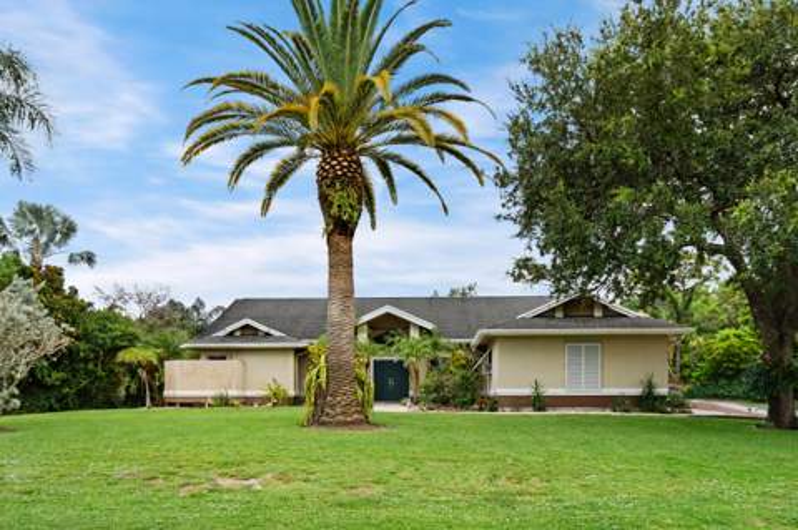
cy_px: 265
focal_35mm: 30
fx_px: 664
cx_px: 399
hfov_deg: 62.0
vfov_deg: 43.5
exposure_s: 1/60
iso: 800
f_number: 8
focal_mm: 30
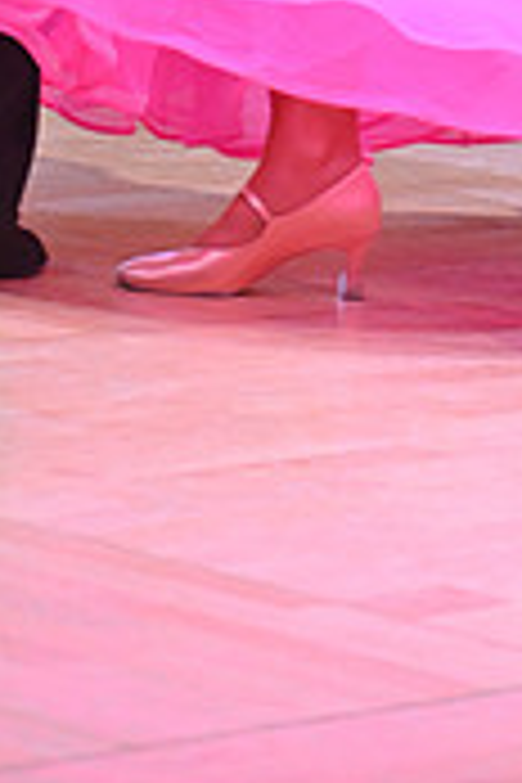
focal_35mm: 307
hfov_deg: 4.5
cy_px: -482
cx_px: 497
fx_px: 6677
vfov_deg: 6.6
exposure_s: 1/250
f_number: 4
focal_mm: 92
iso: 2000
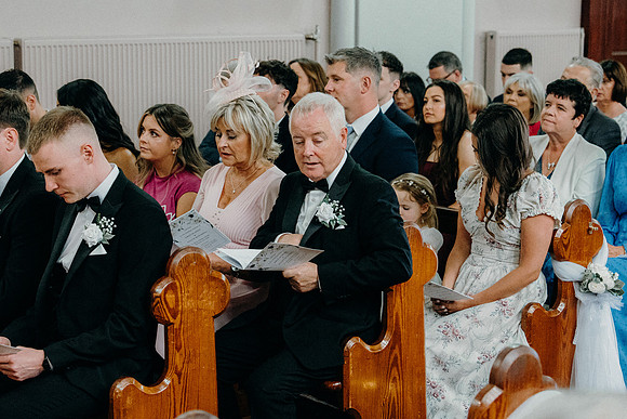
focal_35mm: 79
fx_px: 1376
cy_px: 210
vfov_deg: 17.3
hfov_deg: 25.7
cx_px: 314
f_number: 3.5
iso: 5000
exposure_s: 1/160
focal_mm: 53
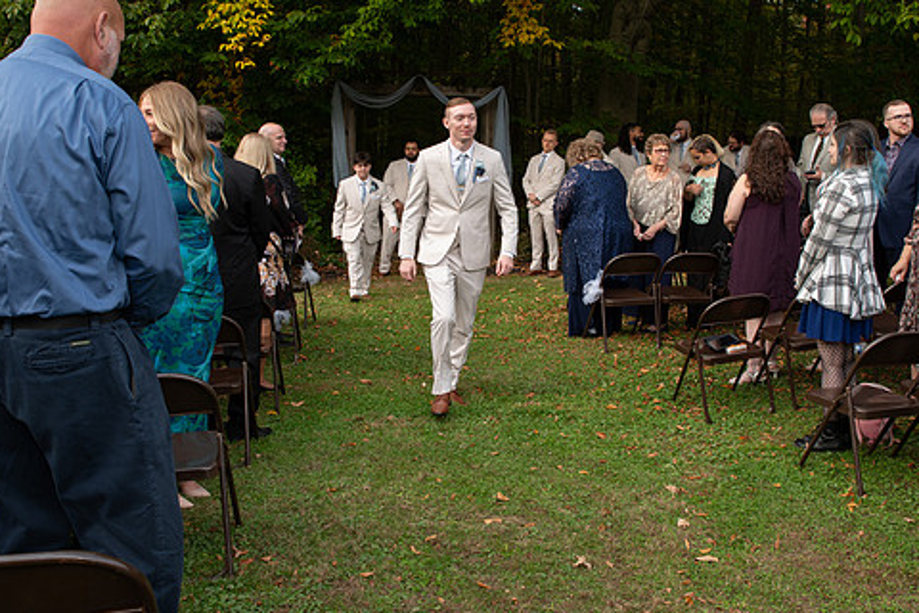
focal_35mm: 33
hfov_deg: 57.2
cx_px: 468
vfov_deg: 39.9
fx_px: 842
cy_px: 261
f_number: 6.3
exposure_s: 1/200
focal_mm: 24
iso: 400
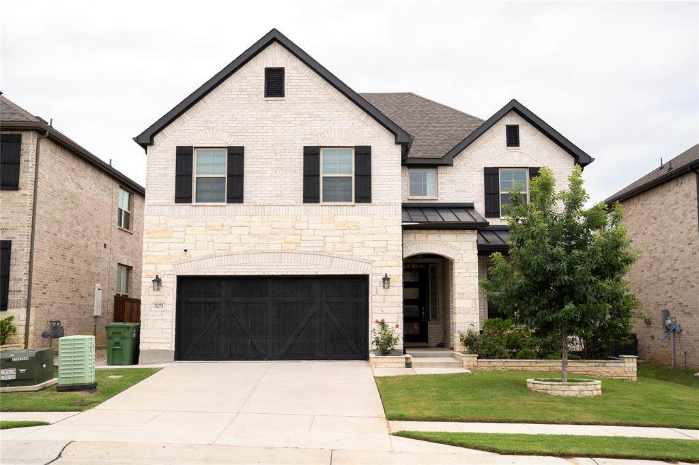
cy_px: 232
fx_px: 699
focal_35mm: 36
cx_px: 350
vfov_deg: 36.8
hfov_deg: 53.1
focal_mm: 36
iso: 100
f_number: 4.5
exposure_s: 1/500
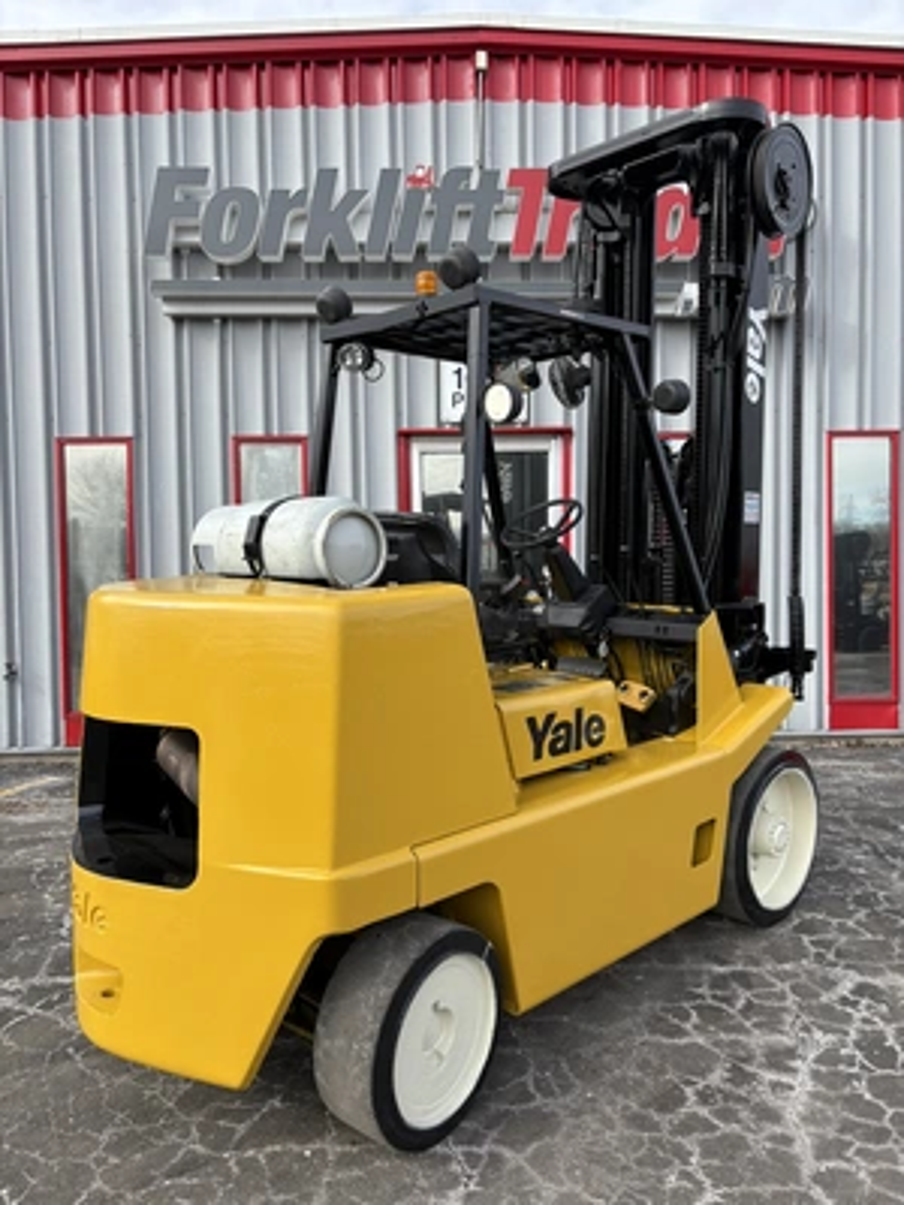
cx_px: 452
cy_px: 602
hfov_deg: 53.1
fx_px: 905
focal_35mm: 26
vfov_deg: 67.3
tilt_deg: -1.0
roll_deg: +1.4
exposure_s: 1/1175
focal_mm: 5.96
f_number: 1.6
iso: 50
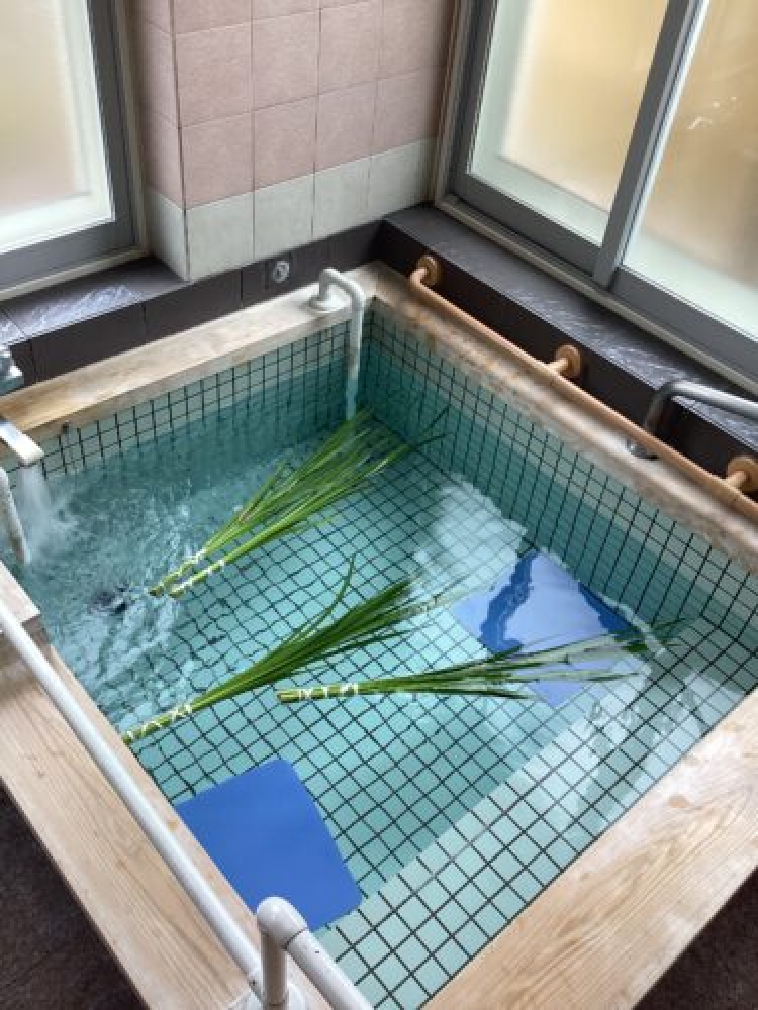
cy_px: 505
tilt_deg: -46.4
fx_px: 905
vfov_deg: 58.4
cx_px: 379
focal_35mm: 31
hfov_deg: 45.4
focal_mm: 3.3
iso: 64
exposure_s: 1/60
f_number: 2.4
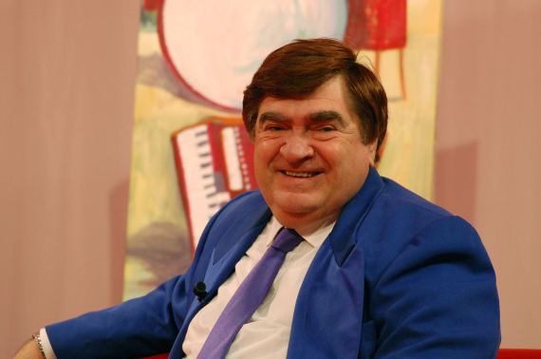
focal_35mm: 278
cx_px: 270
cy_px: 180
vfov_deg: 4.9
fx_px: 4163
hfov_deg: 7.4
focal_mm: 185
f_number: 5
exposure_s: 1/125
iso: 1250
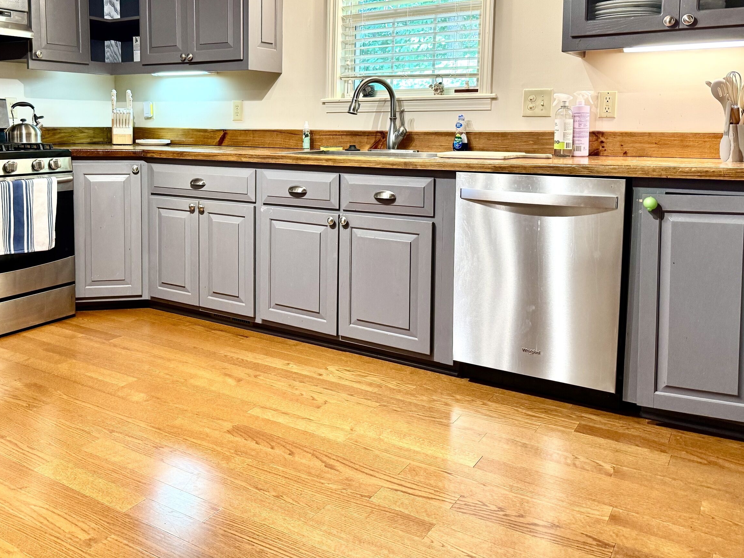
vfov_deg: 43.6
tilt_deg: -5.1
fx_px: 688
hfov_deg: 55.8
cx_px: 255
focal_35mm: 32
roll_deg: -1.7
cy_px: 188
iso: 200
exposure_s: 1/60
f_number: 1.78
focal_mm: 6.76
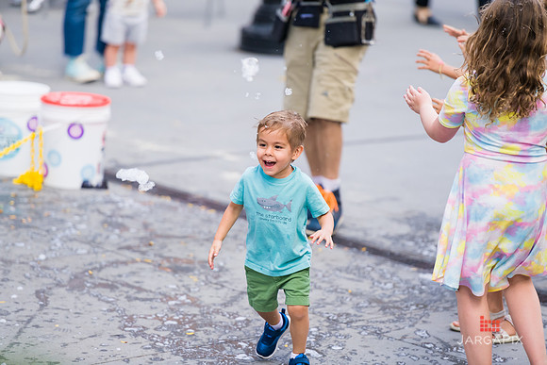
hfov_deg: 10.5
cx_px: 274
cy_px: 182
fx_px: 2963
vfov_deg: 7.0
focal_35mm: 195
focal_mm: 195
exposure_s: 1/800
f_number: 3.2
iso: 800
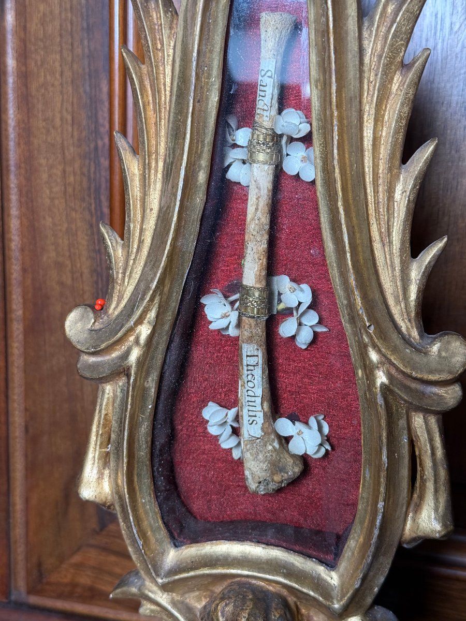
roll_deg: -2.5
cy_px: 310
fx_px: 862
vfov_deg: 39.7
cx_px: 233
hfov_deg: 30.3
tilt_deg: -12.9
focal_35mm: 48
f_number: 1.78
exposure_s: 1/115
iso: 80
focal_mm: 6.76
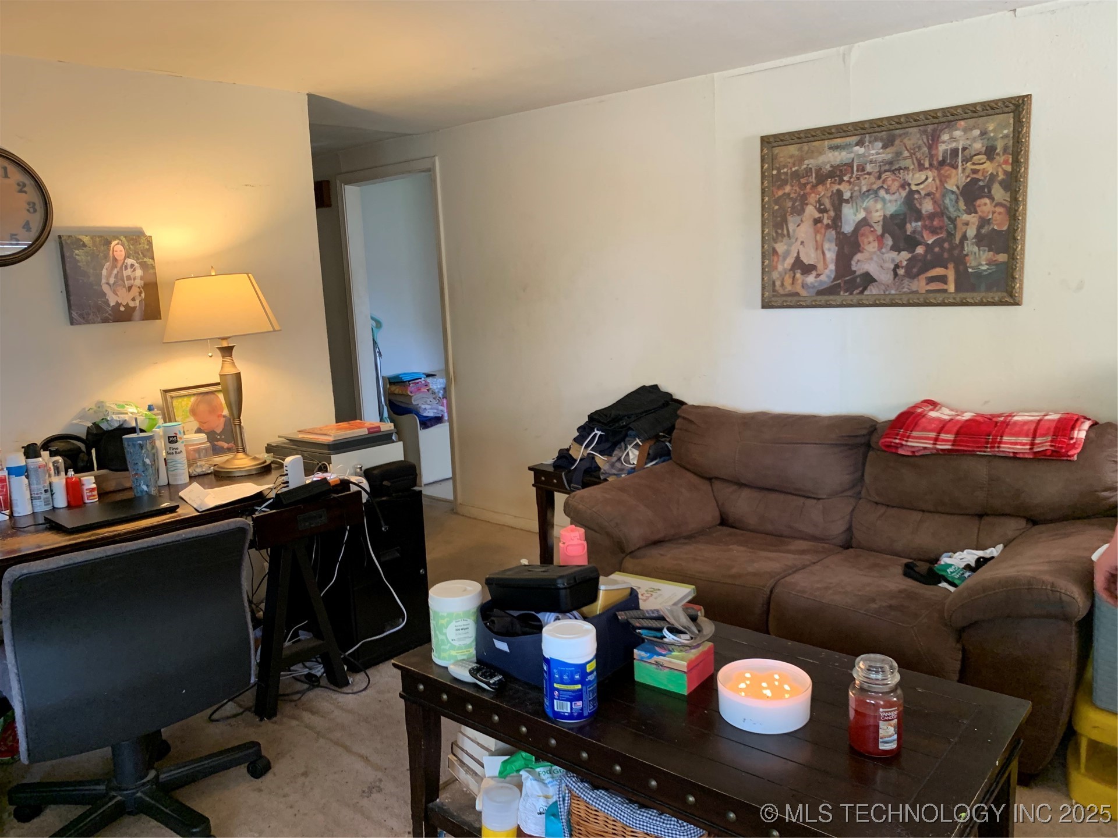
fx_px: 840
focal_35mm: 26
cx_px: 559
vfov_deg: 53.1
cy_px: 419
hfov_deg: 67.3
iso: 250
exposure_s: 1/60
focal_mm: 4.25
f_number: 1.8
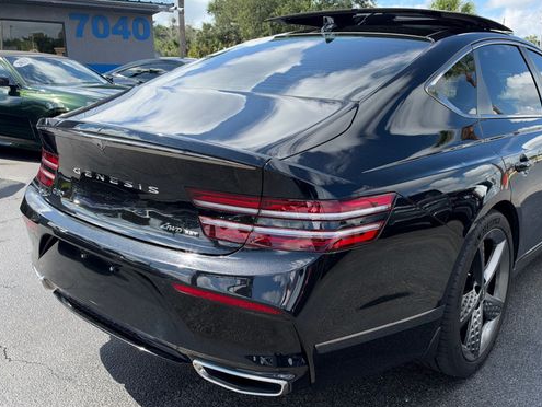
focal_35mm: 31
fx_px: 486
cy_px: 209
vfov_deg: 45.5
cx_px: 325
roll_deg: -1.1
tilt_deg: -12.3
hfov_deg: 57.9
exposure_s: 1/1883
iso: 100
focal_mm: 6.93
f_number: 1.8
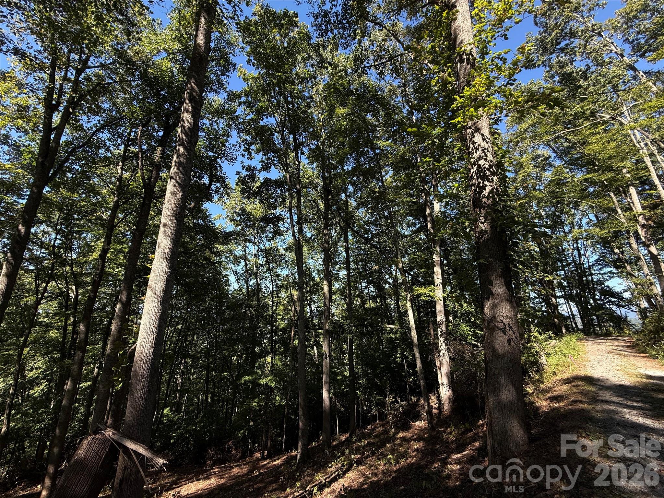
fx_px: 269
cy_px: 249
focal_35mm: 14
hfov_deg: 102.1
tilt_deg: +14.1
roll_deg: -1.0
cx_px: 332
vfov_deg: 85.7
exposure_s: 1/494
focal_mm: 2.22
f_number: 2.2
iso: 50
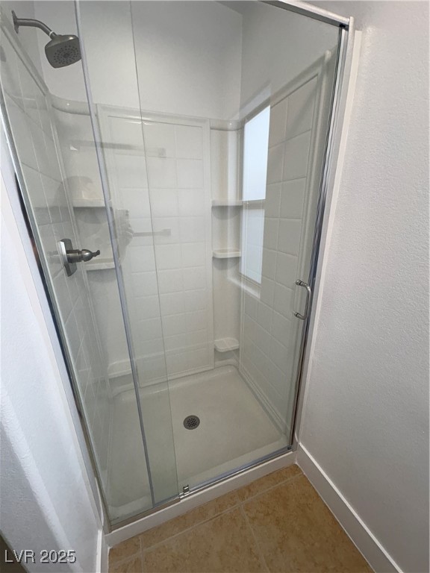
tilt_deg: -18.0
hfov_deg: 85.7
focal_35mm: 14
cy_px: 286
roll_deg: +1.1
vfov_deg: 102.1
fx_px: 232
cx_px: 215
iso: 64
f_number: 2.2
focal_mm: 2.22
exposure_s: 1/120
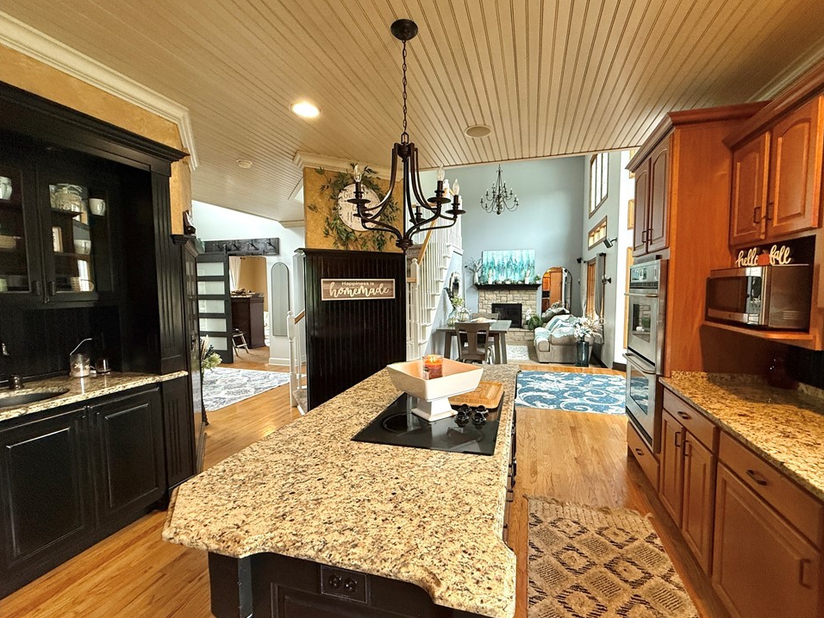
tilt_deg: -4.0
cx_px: 434
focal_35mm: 15
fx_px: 357
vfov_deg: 81.7
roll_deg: +0.3
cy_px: 311
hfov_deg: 98.1
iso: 320
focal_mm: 2.22
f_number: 2.2
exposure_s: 1/60
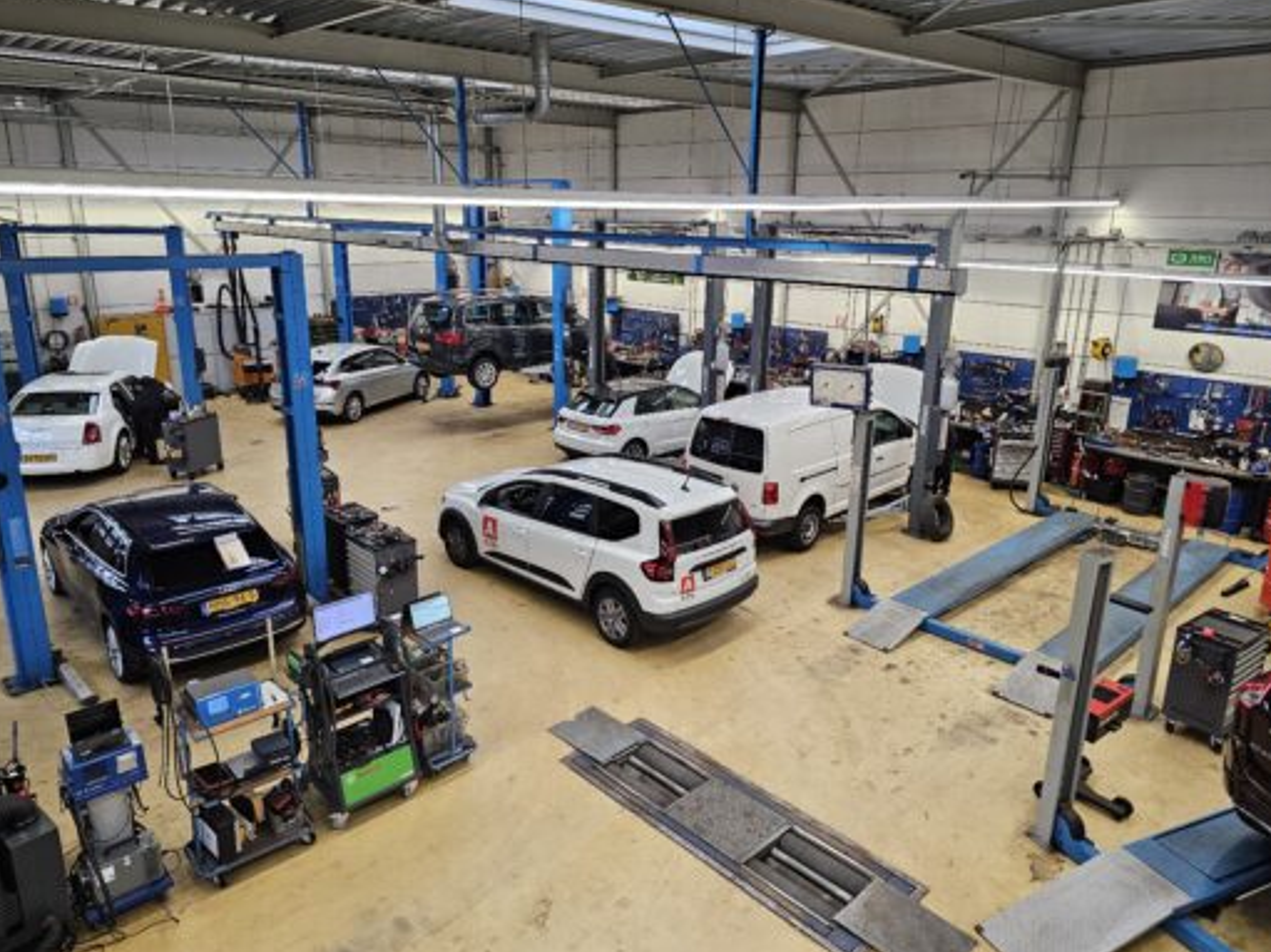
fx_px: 881
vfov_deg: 56.8
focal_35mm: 24
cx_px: 618
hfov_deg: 71.6
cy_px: 462
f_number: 1.7
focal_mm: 6.3
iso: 160
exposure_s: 1/100
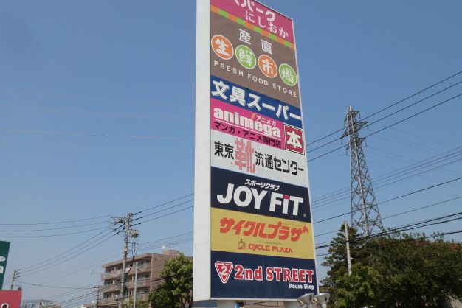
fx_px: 437
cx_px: 232
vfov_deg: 38.9
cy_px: 153
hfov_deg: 55.8
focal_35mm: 34
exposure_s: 1/200
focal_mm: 5.8
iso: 50
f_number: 8.8
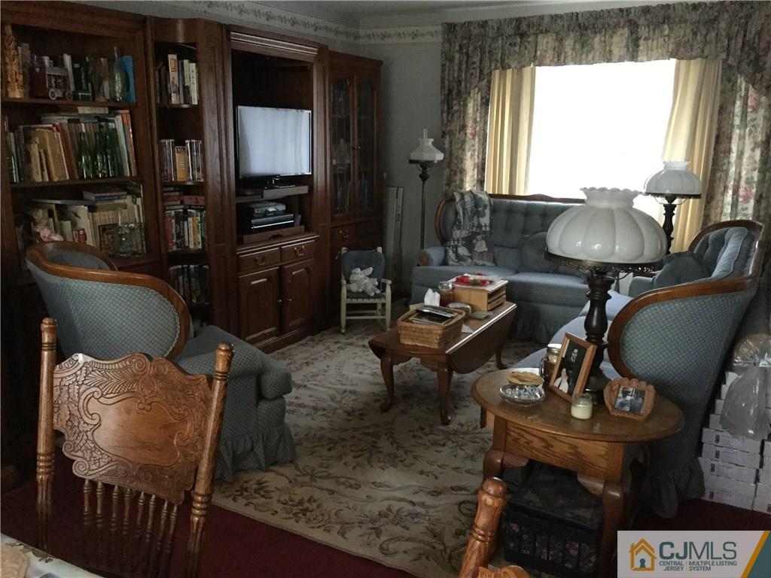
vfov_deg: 45.4
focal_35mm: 31
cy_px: 289
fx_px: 690
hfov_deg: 58.4
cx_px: 386
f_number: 2.4
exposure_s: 1/15
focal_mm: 3.3
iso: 320
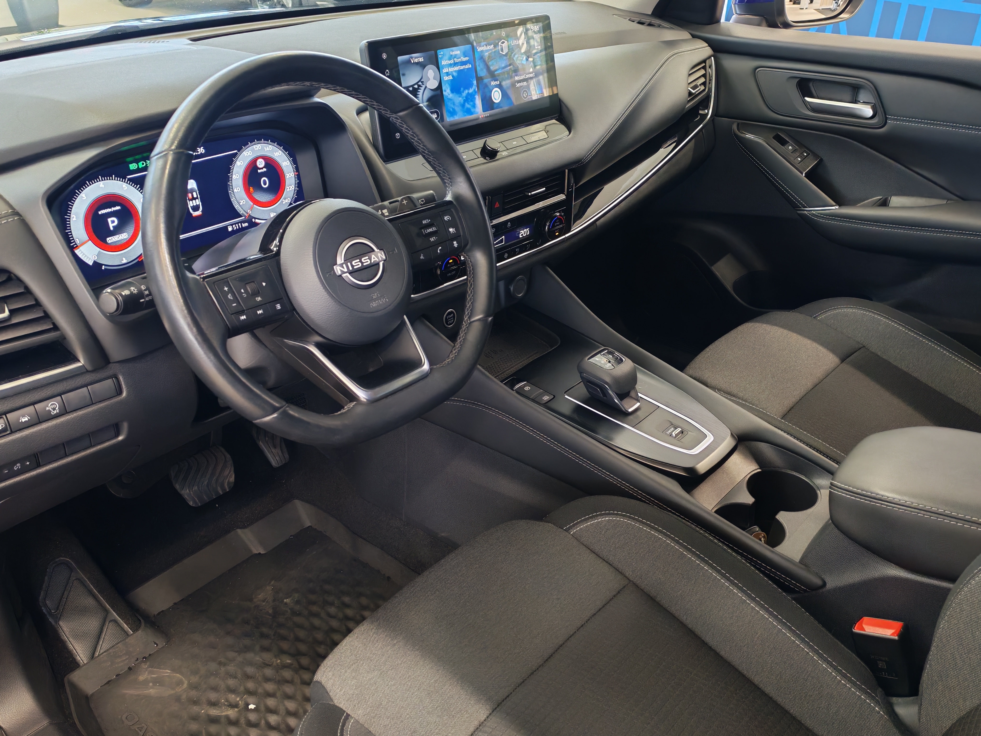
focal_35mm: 31
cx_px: 490
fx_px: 879
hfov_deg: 58.4
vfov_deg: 45.4
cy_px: 368
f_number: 1.9
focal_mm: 6.12
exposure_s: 1/50
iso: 786
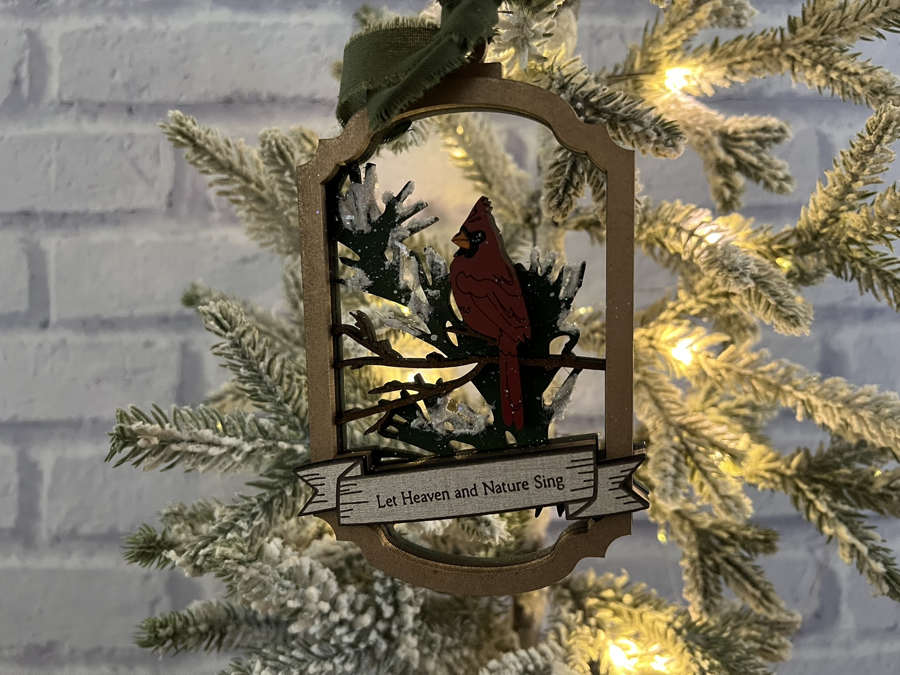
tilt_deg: -8.7
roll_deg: +1.1
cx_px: 450
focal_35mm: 26
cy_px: 338
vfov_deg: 53.1
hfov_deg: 67.3
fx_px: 676
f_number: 1.5
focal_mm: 5.7
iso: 320
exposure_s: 1/60
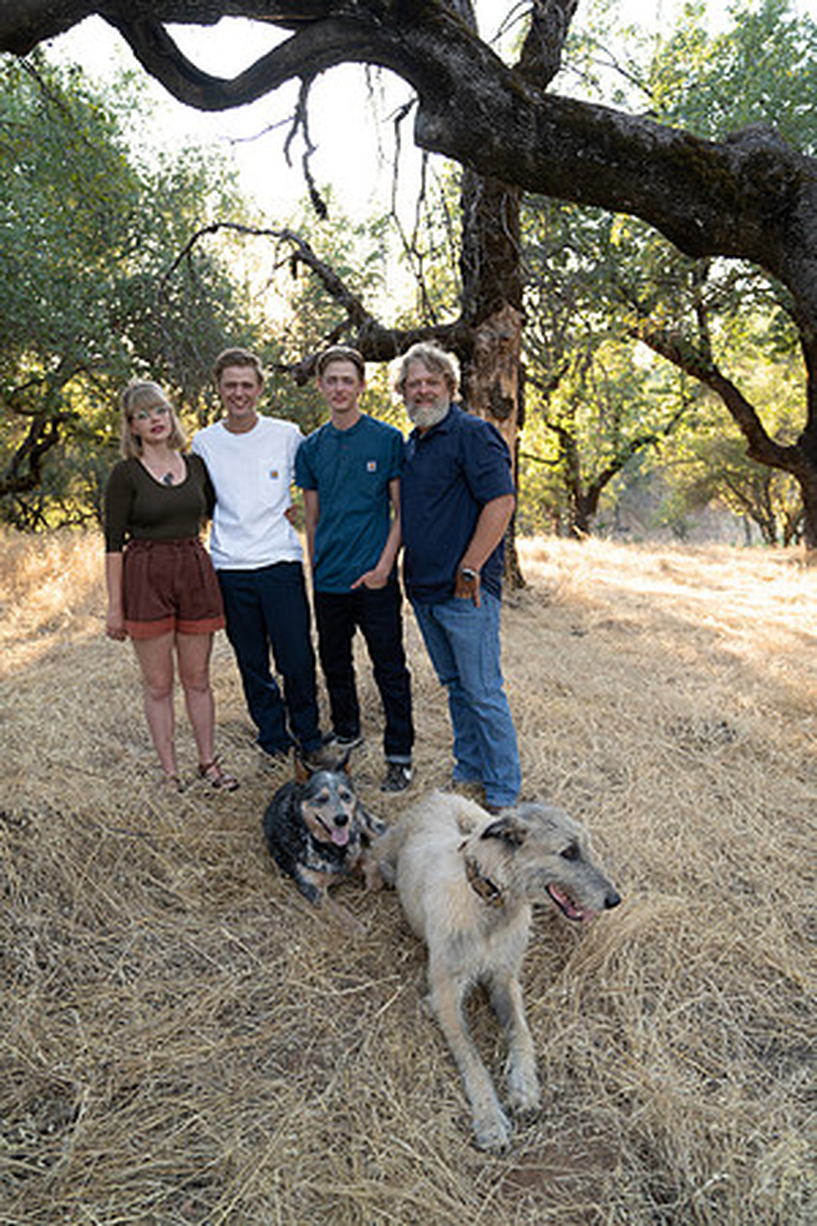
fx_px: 851
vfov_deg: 71.5
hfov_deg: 51.3
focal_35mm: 25
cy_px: 613
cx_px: 408
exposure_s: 1/160
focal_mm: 25
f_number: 2.8
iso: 250
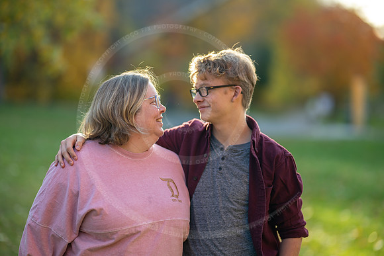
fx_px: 907
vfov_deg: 16.1
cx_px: 192
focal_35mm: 85
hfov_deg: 23.9
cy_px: 128
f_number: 1.2
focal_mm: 85
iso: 80
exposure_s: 1/800
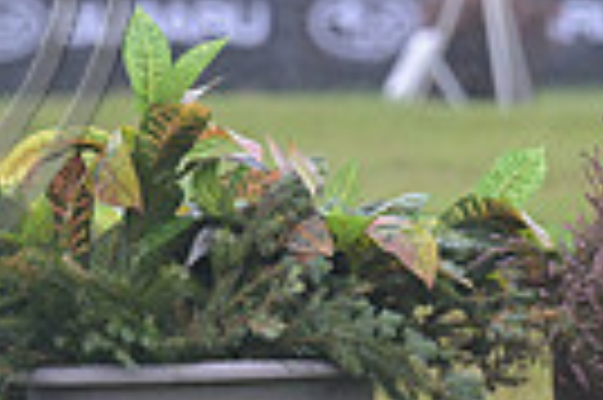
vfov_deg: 1.8
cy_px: -160
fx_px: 12714
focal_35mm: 760
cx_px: -374
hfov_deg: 2.7
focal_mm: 175
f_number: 4.5
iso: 1600
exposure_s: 1/1250
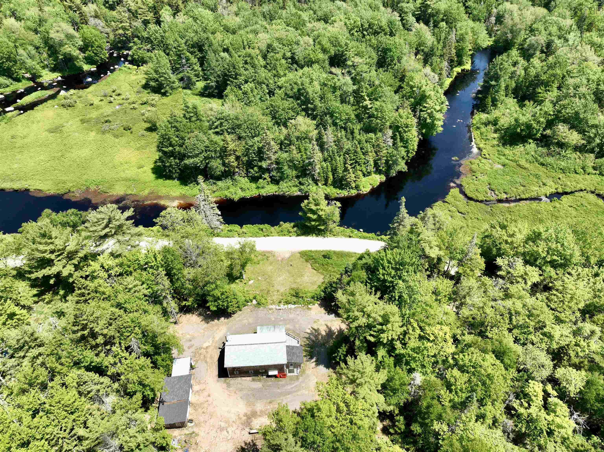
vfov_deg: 56.8
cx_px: 302
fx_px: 419
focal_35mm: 24
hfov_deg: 71.6
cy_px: 226
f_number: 2.8
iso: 100
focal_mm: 12.29
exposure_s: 1/1000
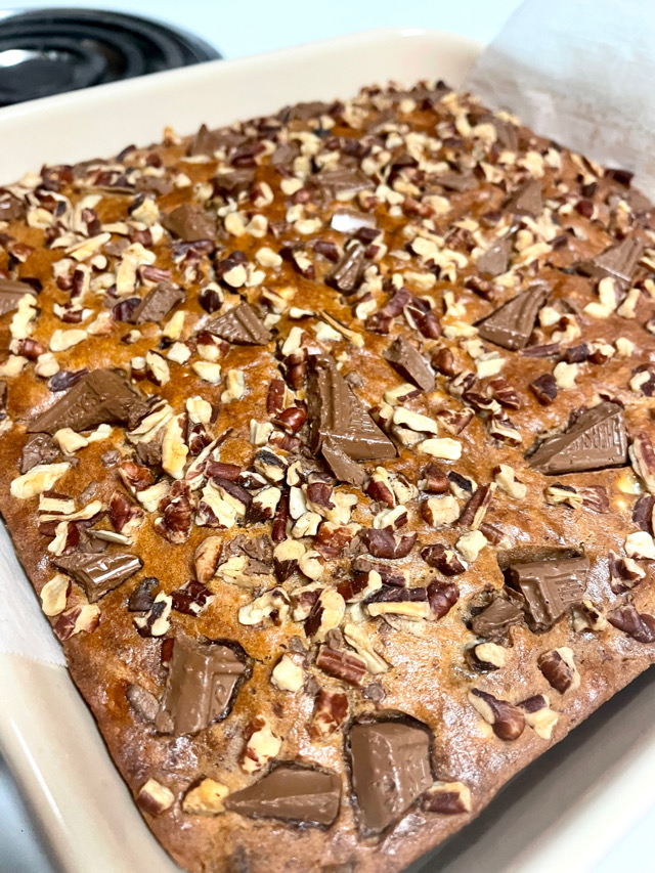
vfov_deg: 67.3
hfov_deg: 53.1
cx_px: 328
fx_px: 656
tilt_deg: -51.2
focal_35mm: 26
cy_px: 436
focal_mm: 4.2
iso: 320
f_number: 1.6
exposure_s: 1/60
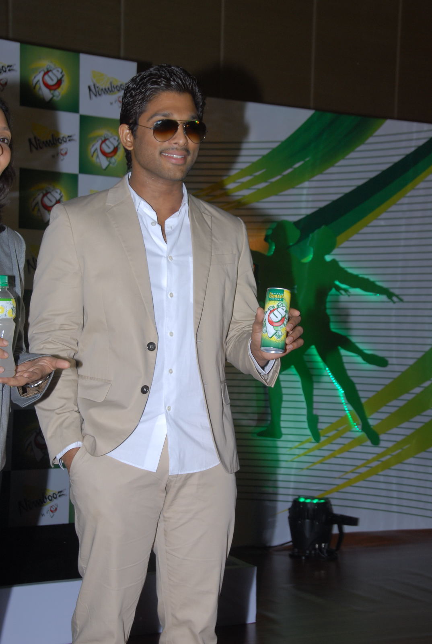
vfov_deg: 31.8
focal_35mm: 63
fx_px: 1129
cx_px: 216
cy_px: 322
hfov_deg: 21.7
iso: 250
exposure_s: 1/125
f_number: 7.1
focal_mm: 42
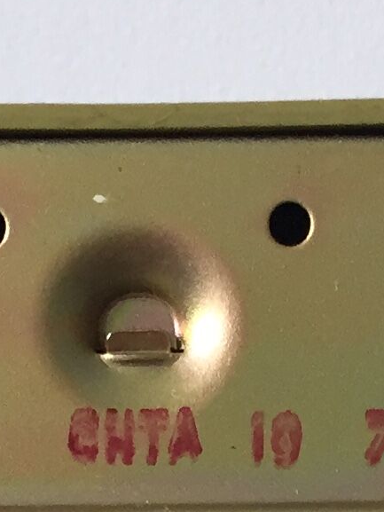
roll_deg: -0.6
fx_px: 2425
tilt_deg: -17.9
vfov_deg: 11.0
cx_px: 213
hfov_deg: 9.1
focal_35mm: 164
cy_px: 1010
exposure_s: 1/33
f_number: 2.2
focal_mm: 4.15
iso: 50
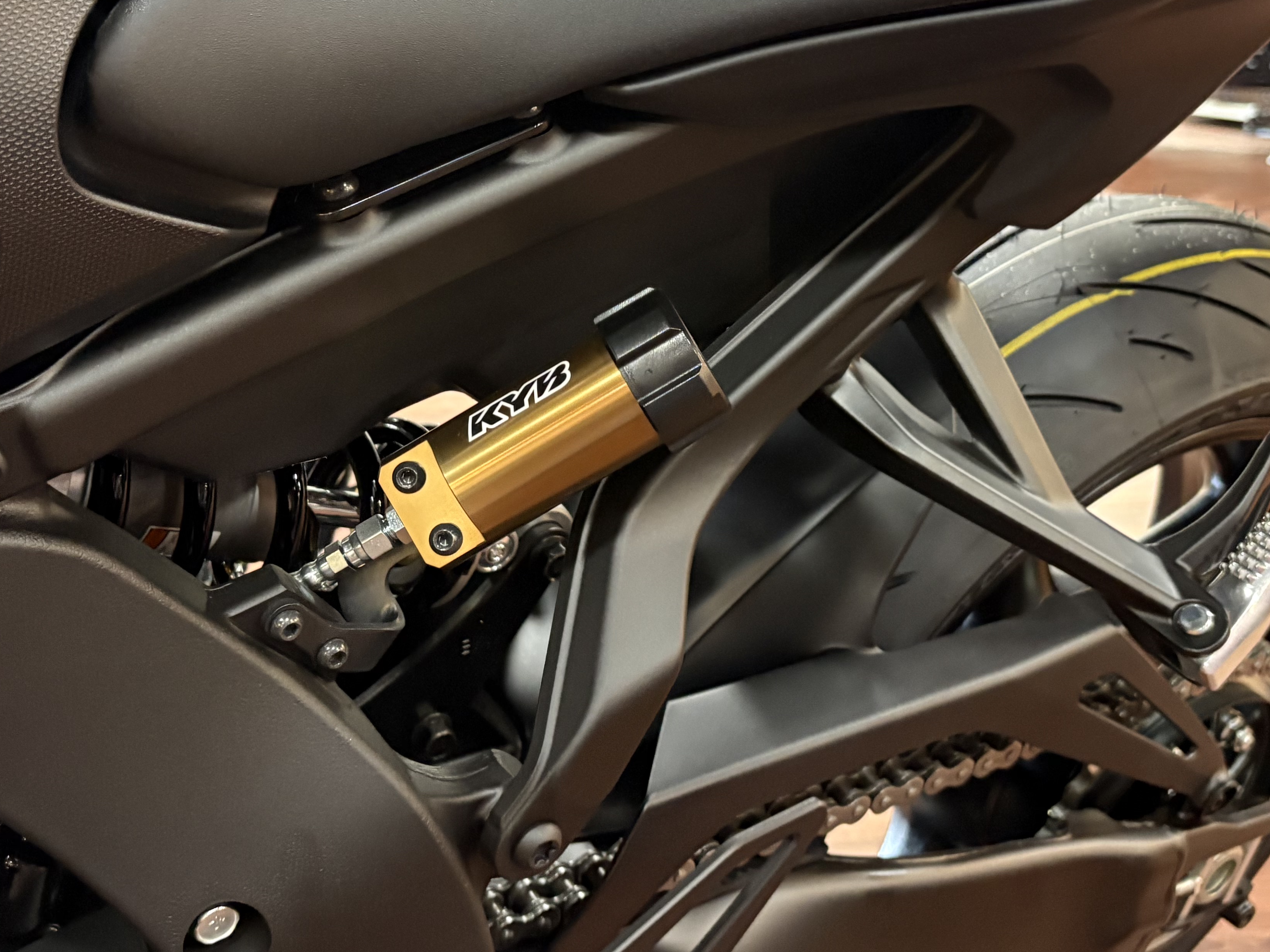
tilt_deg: -12.8
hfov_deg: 42.1
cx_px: 669
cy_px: 321
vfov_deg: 31.9
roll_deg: +0.1
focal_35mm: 45
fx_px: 1651
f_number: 1.6
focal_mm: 5.96
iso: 500
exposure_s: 1/30
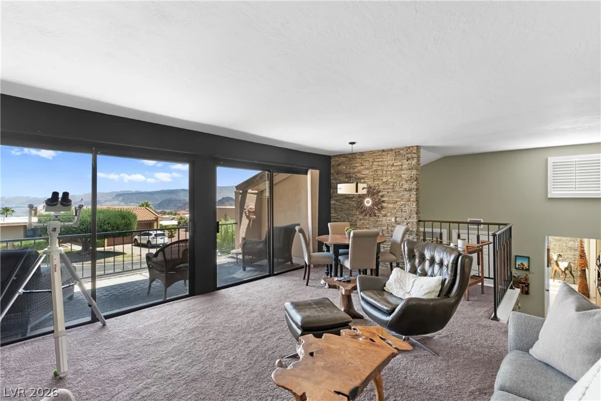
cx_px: 300
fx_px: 301
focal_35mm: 18
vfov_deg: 67.4
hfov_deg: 90.0
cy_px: 200
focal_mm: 18
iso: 400
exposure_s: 1/30
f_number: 8
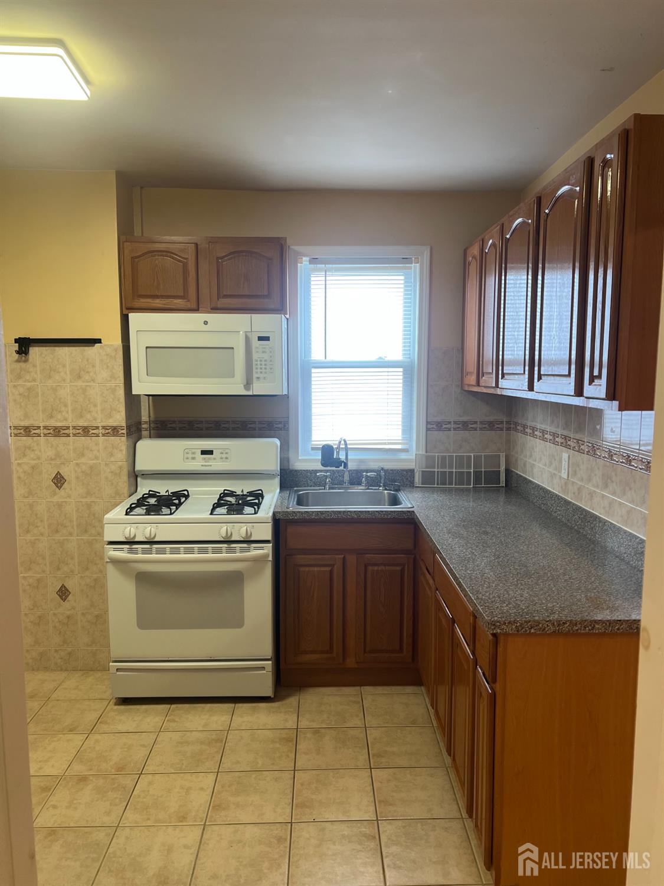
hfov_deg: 53.1
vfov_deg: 67.3
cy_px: 443
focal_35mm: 26
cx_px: 332
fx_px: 665
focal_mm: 5.7
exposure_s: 1/120
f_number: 1.5
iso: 125
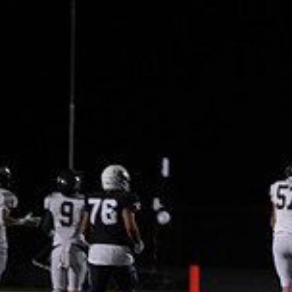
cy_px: 249
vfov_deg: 2.7
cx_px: 499
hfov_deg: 2.7
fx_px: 6184
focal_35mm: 648
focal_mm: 200
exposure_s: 1/1250
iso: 4000
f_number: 2.8
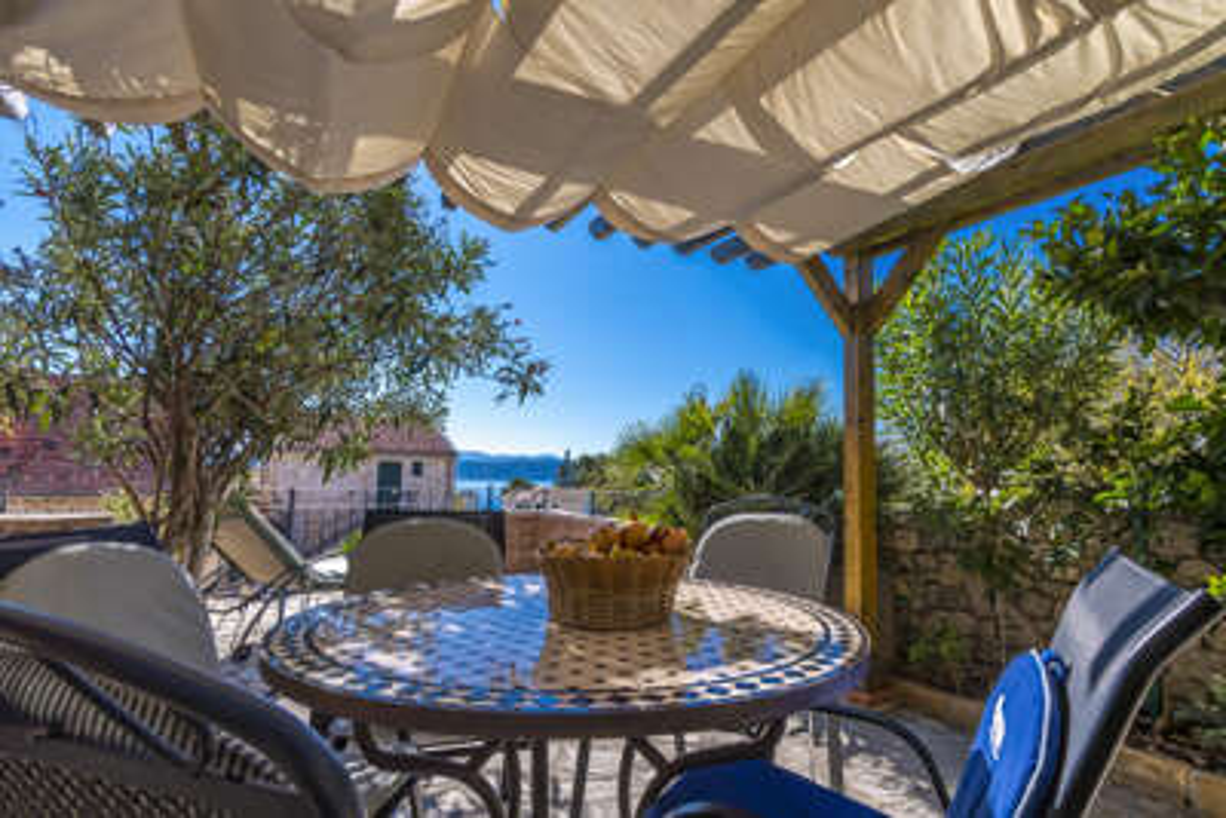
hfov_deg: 86.9
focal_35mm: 19
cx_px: 613
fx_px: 647
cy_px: 409
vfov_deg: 64.6
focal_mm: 13
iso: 100
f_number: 13
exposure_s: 1/400
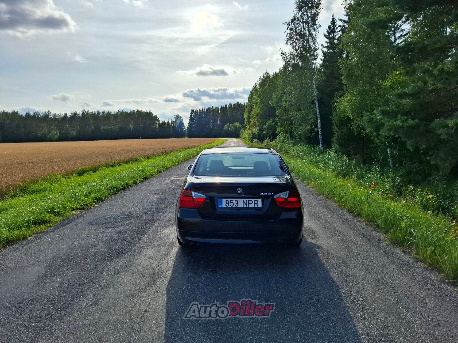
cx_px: 229
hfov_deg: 73.9
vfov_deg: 58.9
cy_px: 172
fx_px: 304
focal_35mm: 23
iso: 50
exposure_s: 1/3115
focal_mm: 5.54
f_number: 1.8
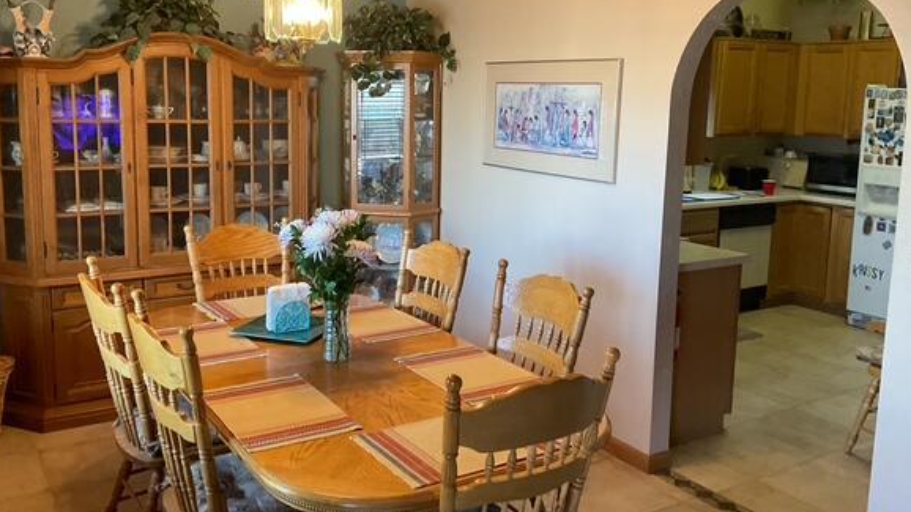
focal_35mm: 35
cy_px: 208
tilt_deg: -7.3
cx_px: 415
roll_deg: +0.3
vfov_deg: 33.6
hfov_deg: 56.5
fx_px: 845
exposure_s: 1/60
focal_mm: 3
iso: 125
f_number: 1.8
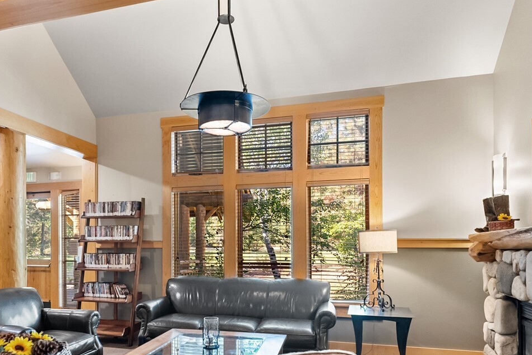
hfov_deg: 71.1
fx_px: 370
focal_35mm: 25
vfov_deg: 50.5
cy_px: 236
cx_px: 228
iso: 400
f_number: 2.8
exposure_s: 1/13
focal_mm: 14
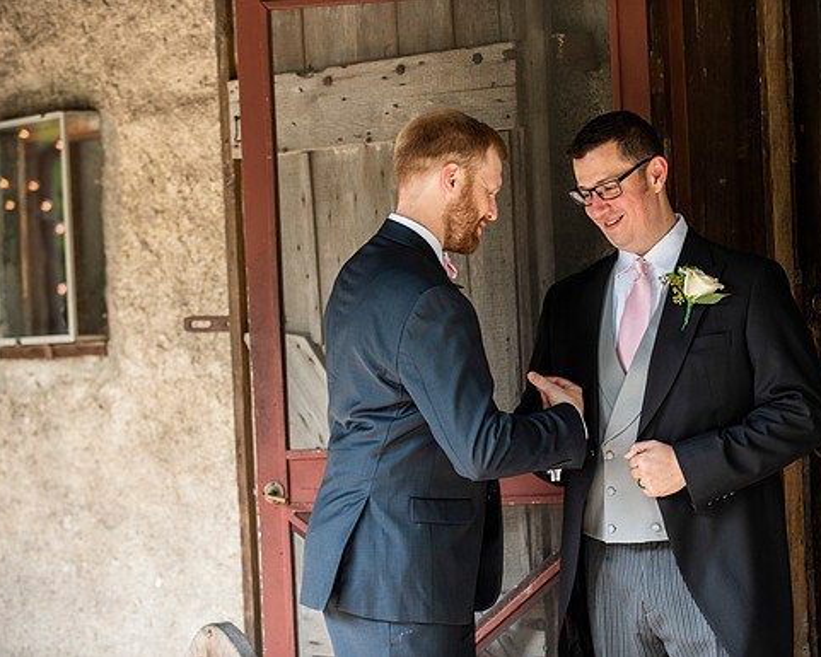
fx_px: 2698
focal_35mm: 111
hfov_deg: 17.3
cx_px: 480
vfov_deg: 13.9
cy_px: 328
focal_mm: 98
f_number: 3.5
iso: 400
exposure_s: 1/250
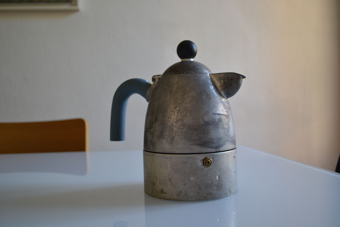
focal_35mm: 33
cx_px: 170
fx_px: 312
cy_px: 114
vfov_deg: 40.0
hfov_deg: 57.2
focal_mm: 22
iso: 400
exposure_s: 1/50
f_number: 4
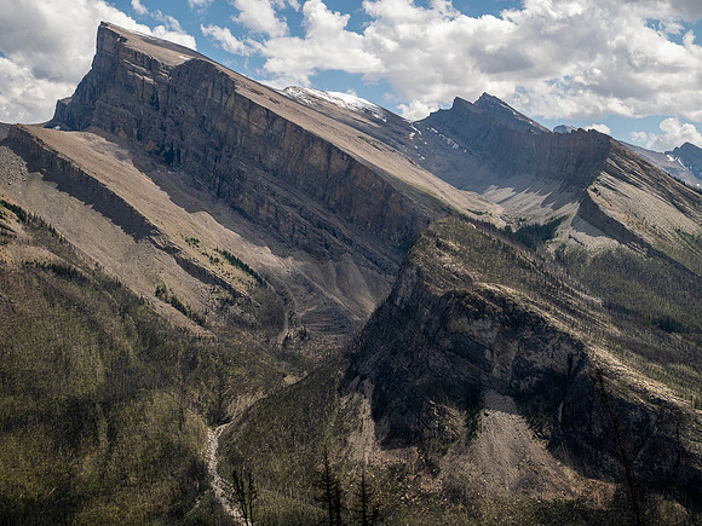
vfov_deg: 29.1
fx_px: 1014
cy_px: 263
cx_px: 351
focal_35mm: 50
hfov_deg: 38.2
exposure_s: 1/125
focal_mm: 25
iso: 200
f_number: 8
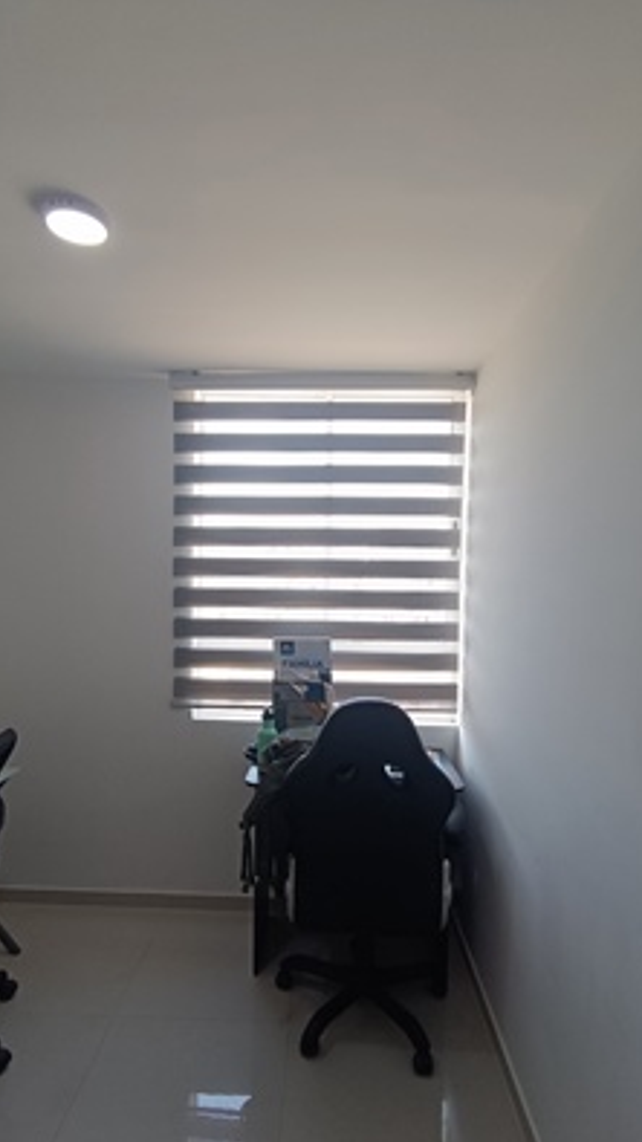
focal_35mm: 20
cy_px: 606
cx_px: 318
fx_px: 606
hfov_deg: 55.8
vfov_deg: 86.5
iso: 107
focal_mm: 1.66
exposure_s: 1/100
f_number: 2.2
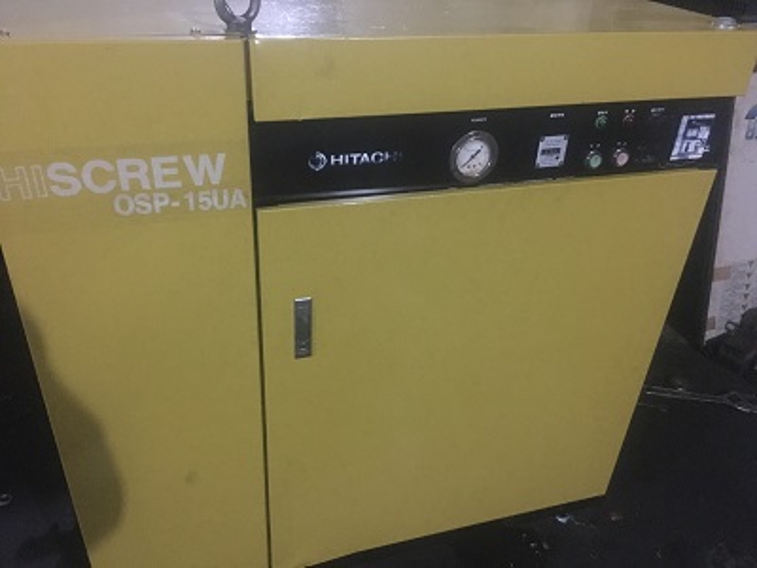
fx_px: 634
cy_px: 284
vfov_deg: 48.2
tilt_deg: -30.1
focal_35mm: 29
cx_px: 378
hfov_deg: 61.7
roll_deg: -4.0
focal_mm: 4.15
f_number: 2.2
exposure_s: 1/4
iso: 160
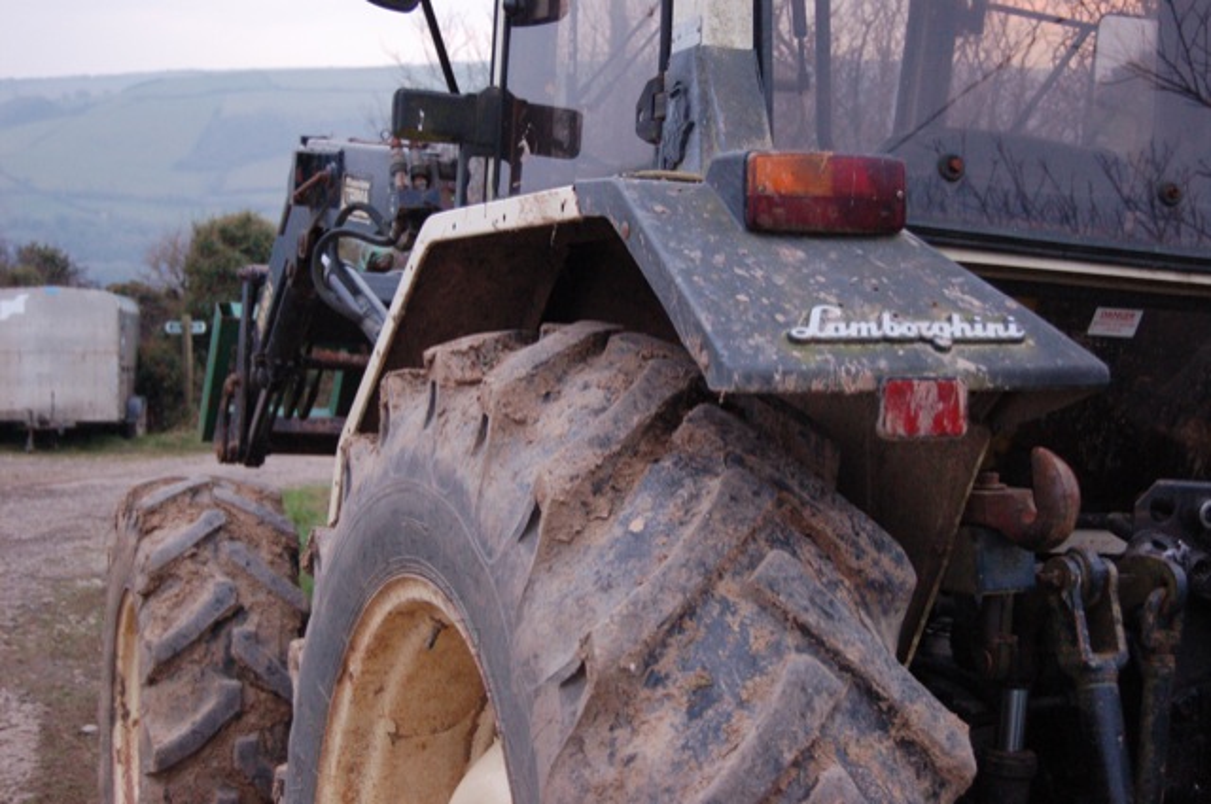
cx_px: 606
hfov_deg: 35.1
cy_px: 402
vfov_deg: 23.7
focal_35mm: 57
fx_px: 1915
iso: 1600
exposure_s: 1/15
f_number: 4.8
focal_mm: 38
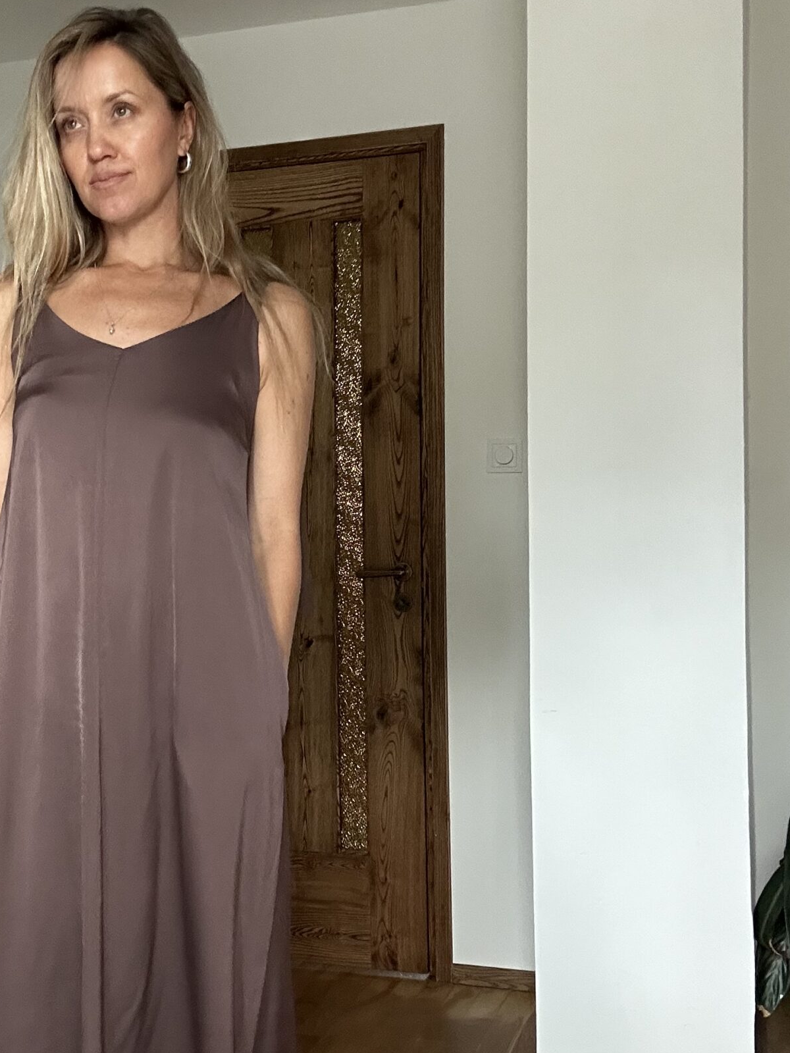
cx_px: 171
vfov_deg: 39.6
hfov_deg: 29.6
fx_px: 1461
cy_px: 555
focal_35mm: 48
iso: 200
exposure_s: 1/60
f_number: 1.9
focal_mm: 2.69
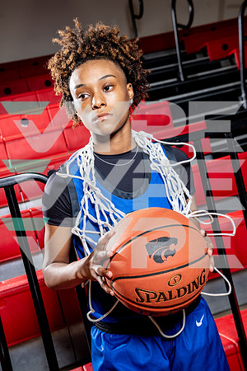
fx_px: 484
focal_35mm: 47
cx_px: 124
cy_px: 186
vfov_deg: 41.9
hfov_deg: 28.6
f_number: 6.3
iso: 320
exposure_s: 1/250
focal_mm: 47
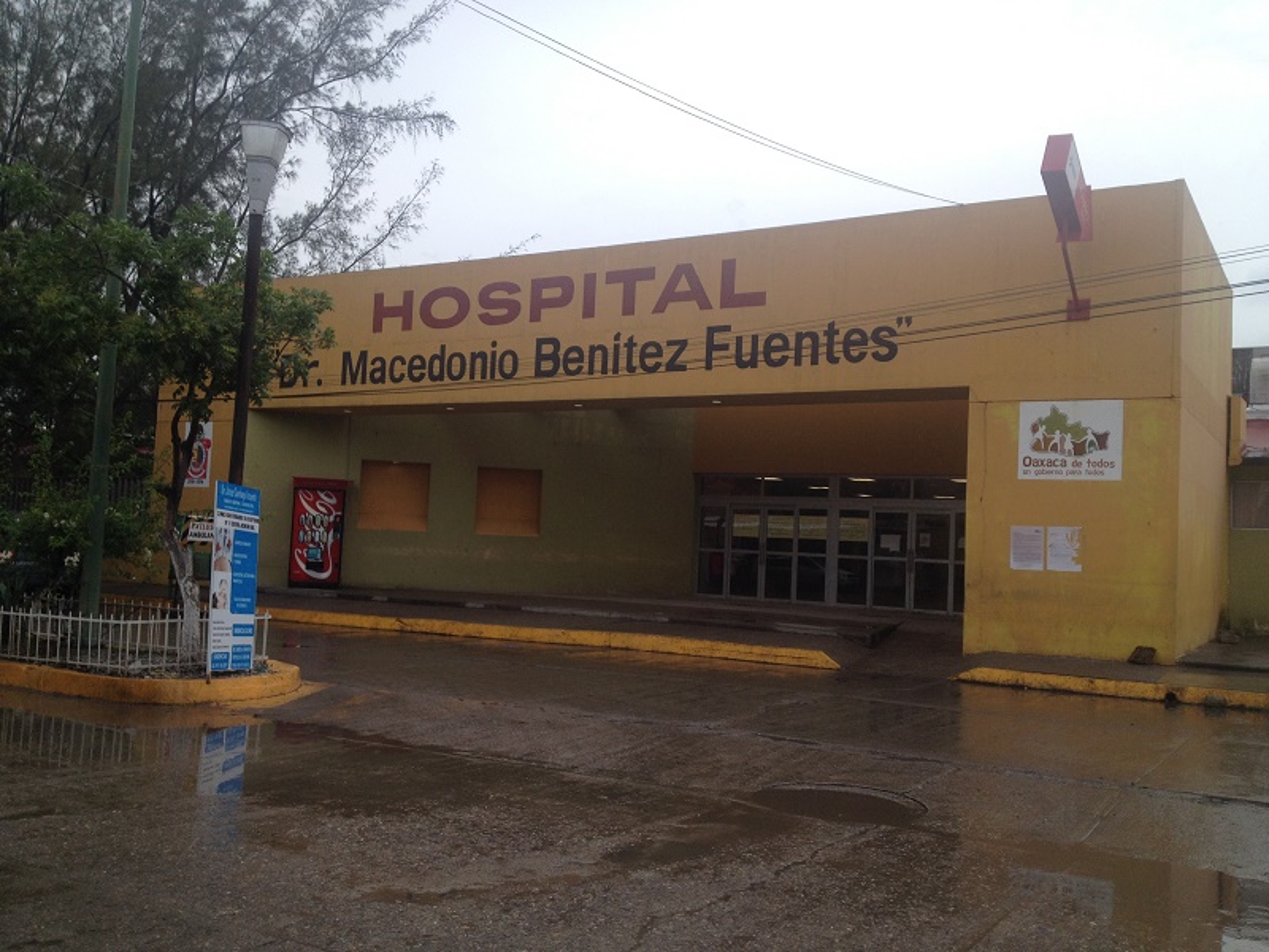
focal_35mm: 35
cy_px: 476
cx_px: 634
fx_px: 1283
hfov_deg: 52.6
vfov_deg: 40.7
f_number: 2.4
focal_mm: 4.28
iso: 50
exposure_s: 1/480
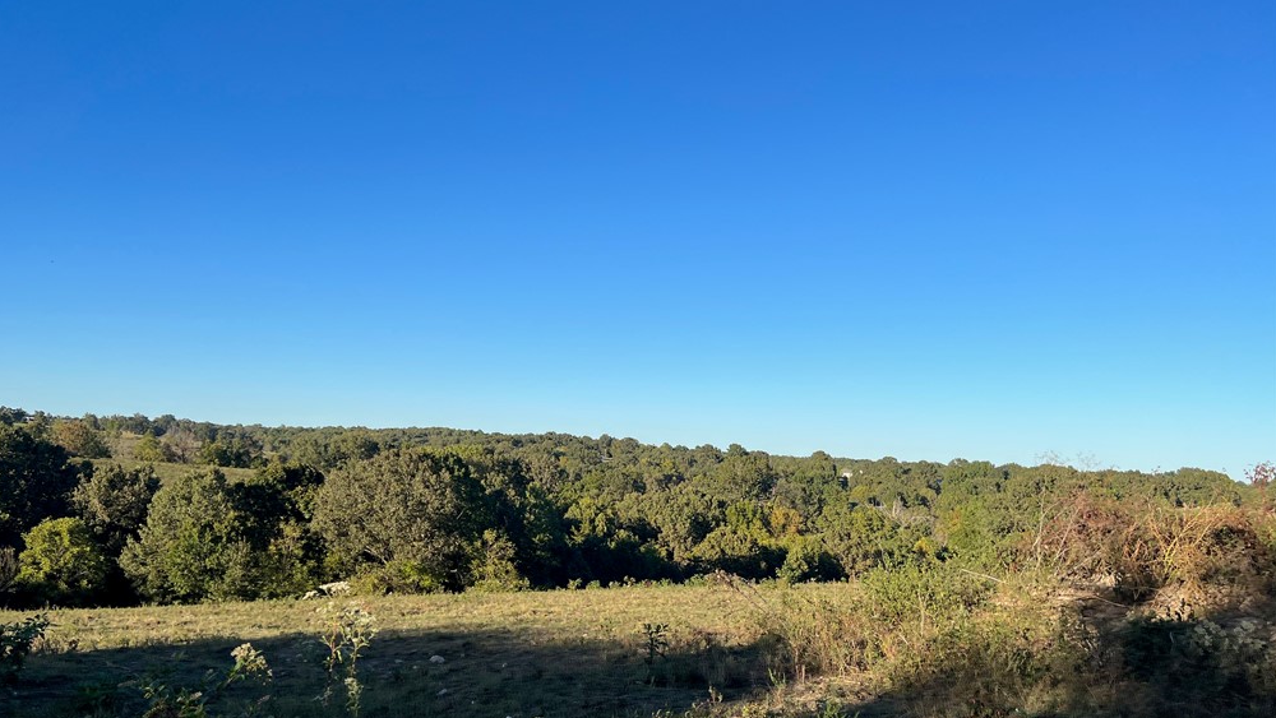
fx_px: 981
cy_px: 418
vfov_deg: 40.1
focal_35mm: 29
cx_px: 629
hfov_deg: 66.1
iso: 50
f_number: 1.5
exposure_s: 1/3571
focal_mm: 5.7
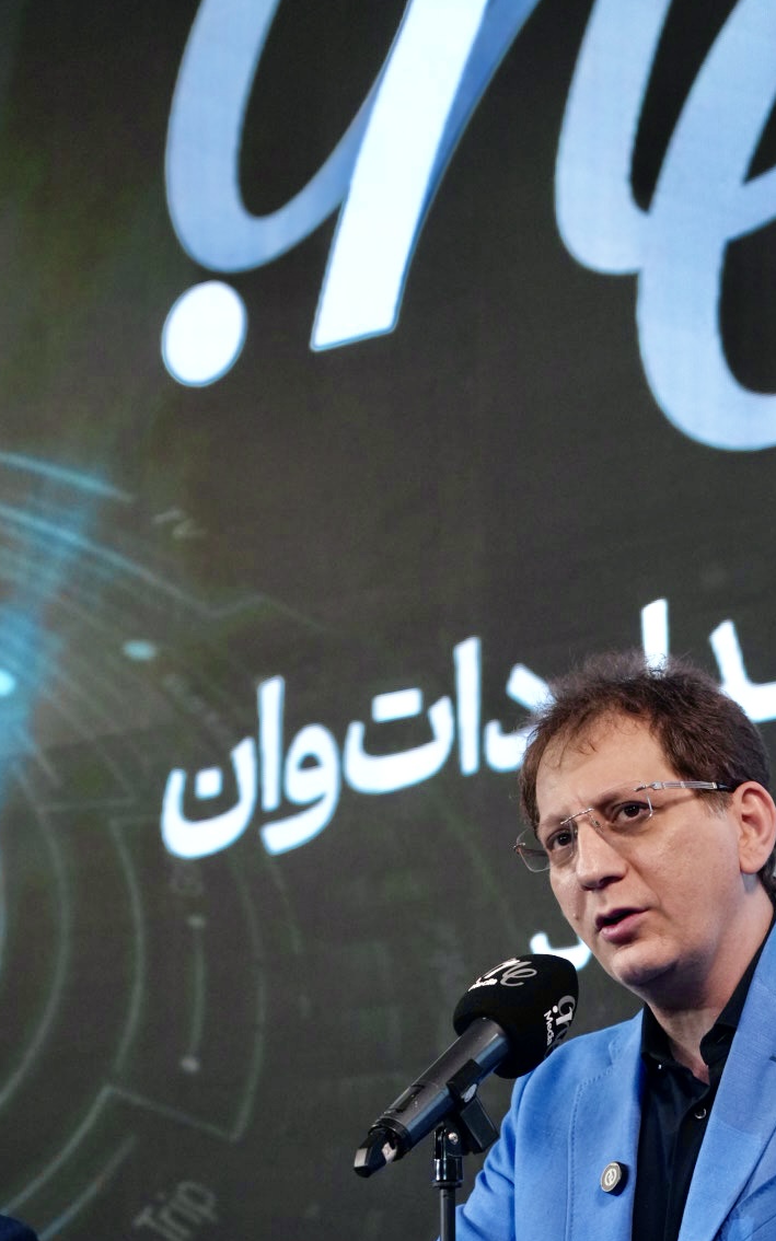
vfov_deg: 19.1
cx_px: 582
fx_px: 3687
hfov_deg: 12.0
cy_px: 560
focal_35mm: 109
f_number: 4
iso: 2000
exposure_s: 1/250
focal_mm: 75
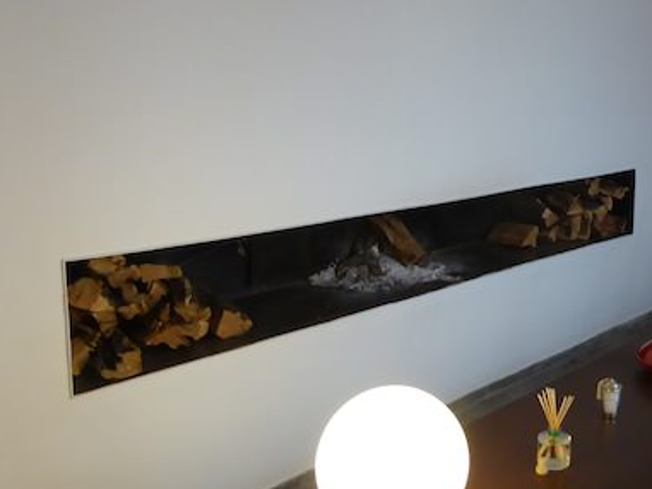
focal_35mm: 42
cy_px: 210
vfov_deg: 34.3
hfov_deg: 42.7
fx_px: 791
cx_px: 525
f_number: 3.3
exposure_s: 1/20
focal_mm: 4.3
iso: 400
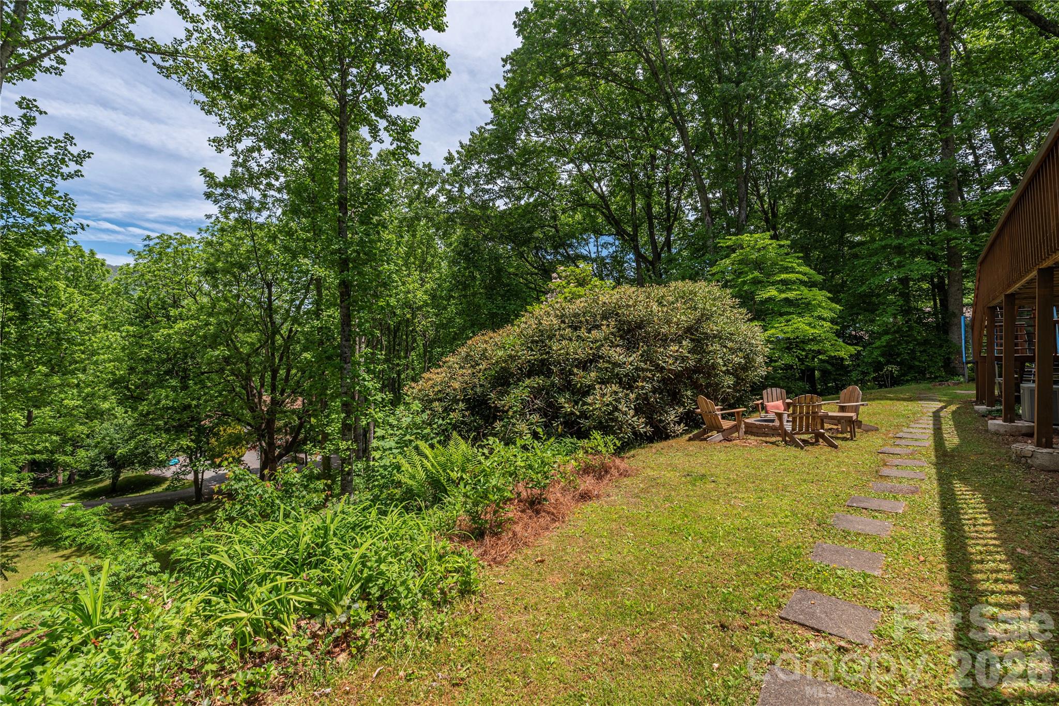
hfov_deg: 104.2
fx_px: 412
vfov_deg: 81.2
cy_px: 353
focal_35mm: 14
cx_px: 530
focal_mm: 14
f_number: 8
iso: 320
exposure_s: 1/1250
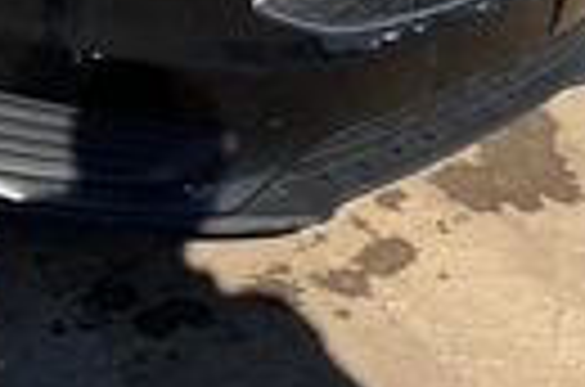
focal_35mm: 93
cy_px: -261
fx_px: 1508
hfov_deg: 20.8
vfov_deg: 13.4
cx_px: -68
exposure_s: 1/1786
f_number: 1.8
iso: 25
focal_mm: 3
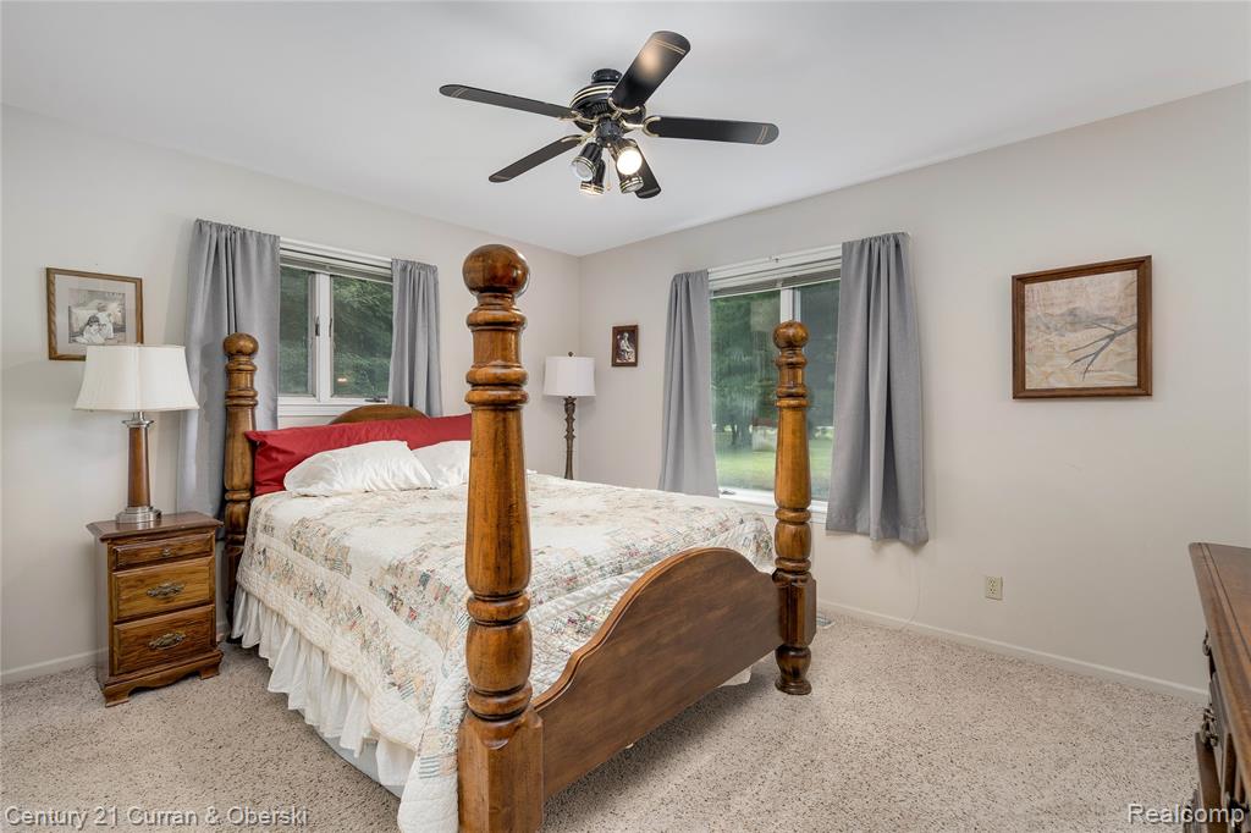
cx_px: 626
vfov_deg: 73.7
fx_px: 556
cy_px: 416
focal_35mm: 16
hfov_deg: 96.8
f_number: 7.1
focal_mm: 16
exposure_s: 1/160
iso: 400
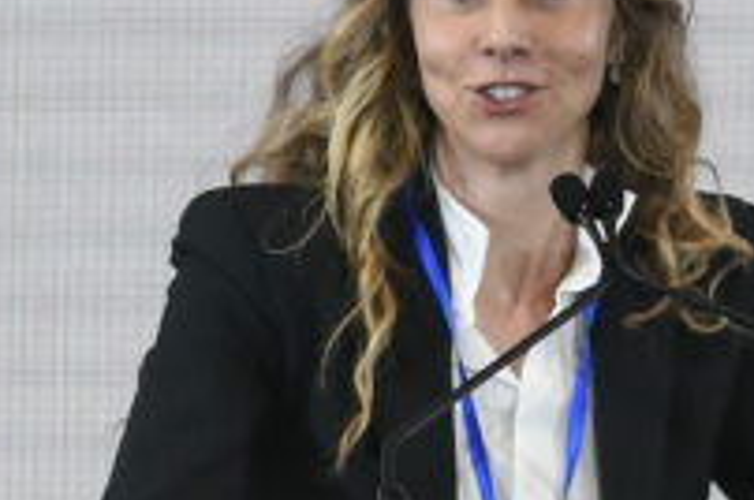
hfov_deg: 2.7
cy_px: 597
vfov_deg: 1.8
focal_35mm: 762
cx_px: 847
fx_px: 15934
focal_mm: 200
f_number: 5.6
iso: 2000
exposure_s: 1/250
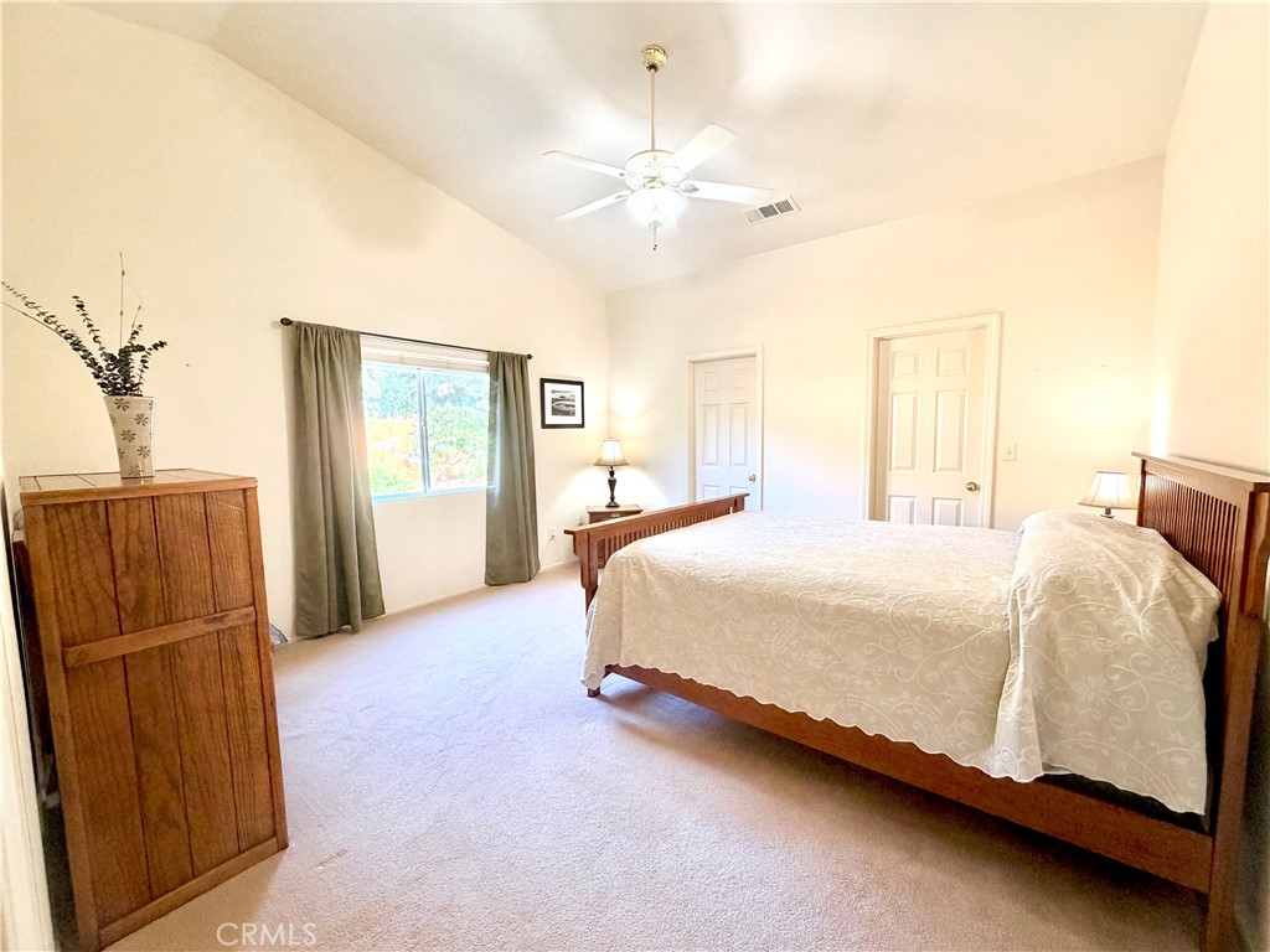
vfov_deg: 85.7
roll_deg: +1.0
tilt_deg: -4.6
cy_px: 476
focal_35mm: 14
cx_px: 635
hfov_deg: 102.1
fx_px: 514
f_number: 2.2
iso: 250
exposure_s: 1/60
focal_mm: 2.22
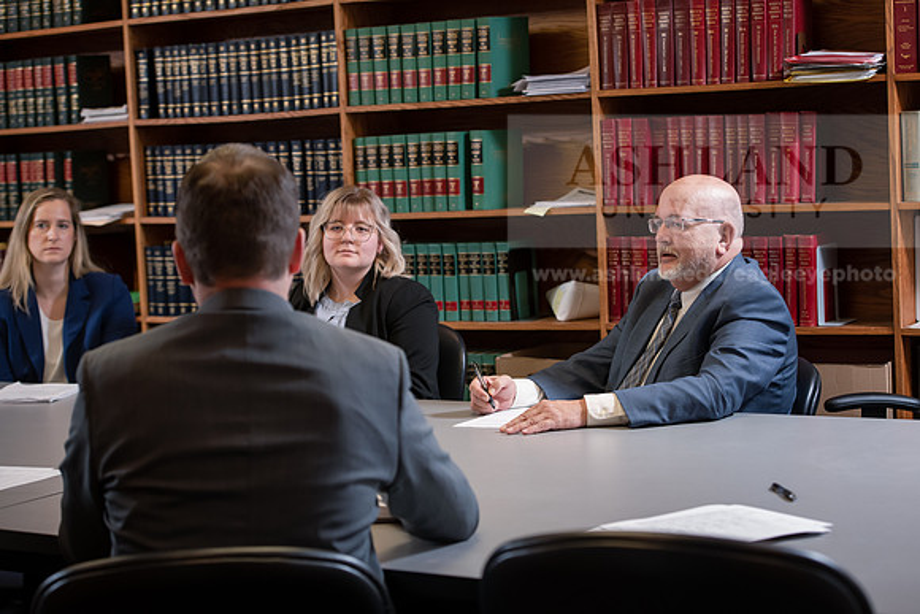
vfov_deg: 19.5
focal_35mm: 70
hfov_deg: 28.8
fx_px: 1789
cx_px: 460
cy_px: 307
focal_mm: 70
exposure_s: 1/160
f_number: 4
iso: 1000
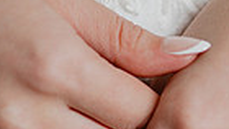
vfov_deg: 5.6
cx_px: 72
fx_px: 1319
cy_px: 198
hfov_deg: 9.9
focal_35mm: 217
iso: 100
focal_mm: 50
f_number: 2
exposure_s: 1/50
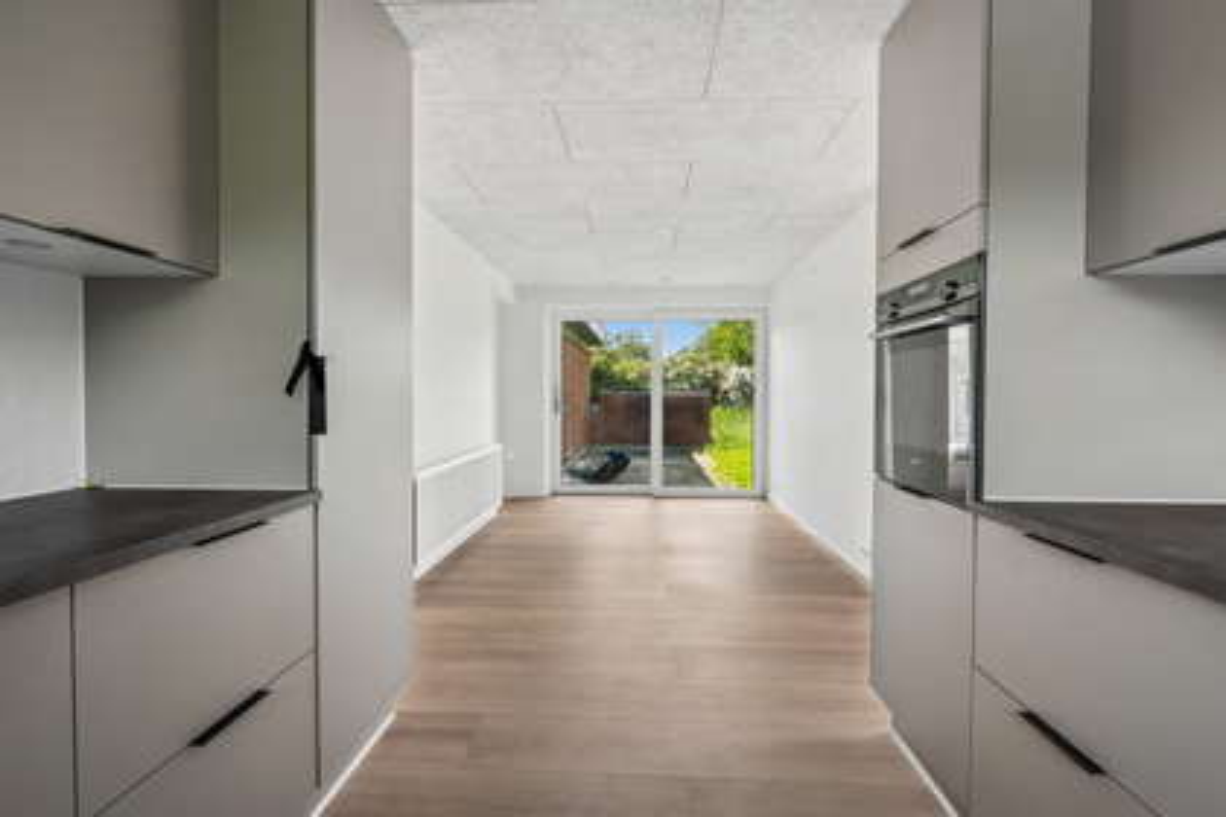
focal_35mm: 17
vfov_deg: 70.4
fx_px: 579
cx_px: 613
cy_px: 408
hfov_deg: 93.3
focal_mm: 17
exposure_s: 1/100
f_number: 9
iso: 640
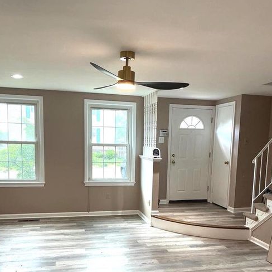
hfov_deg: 47.2
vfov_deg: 46.4
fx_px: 311
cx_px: 135
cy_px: 184
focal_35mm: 35
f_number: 1.8
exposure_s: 1/60
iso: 40
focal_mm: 3
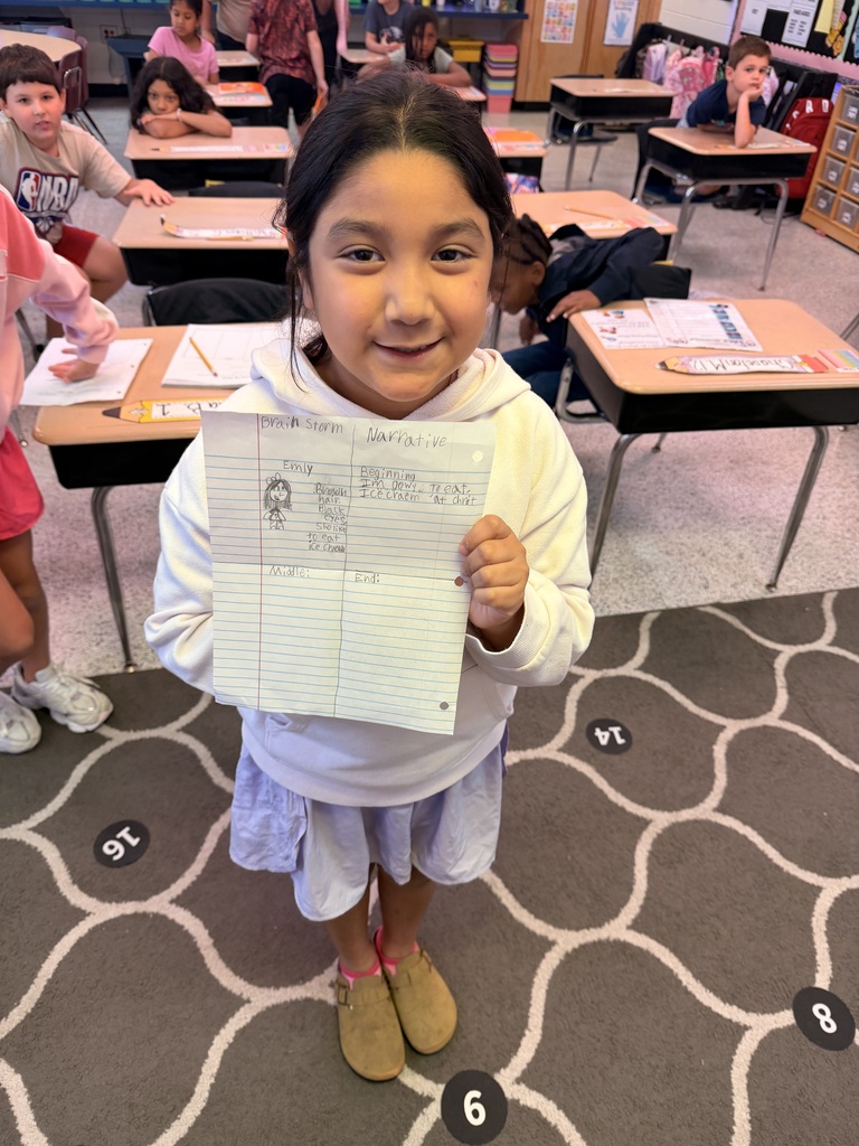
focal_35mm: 24
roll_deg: -5.1
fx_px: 794
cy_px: 573
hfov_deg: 56.8
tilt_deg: -38.4
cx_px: 430
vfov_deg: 71.6
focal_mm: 6.76
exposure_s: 1/60
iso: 100
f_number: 1.78
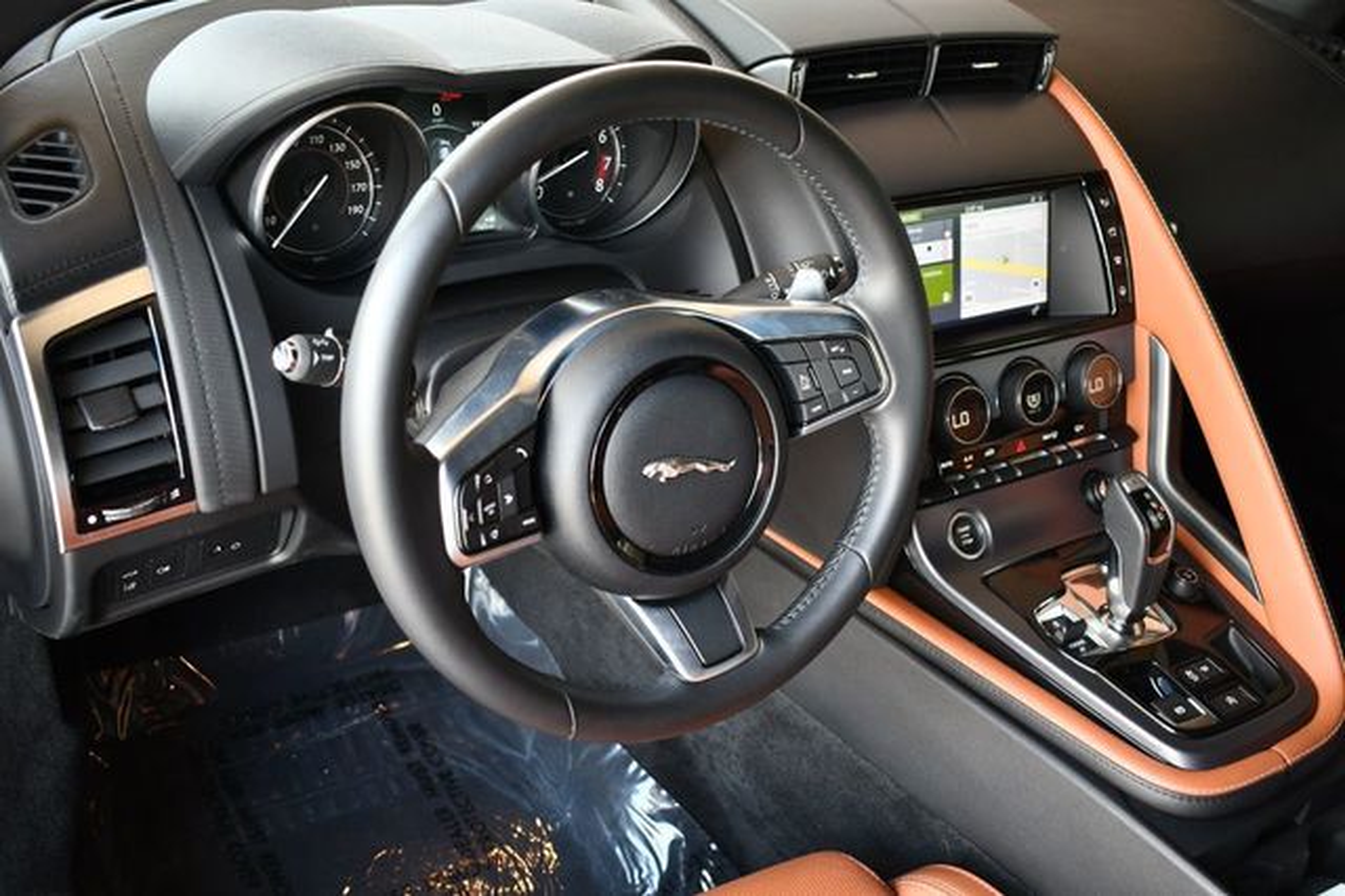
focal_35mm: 37
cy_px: 448
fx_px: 1382
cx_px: 672
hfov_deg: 51.9
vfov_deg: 35.9
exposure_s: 1/125
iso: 800
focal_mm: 25
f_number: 4
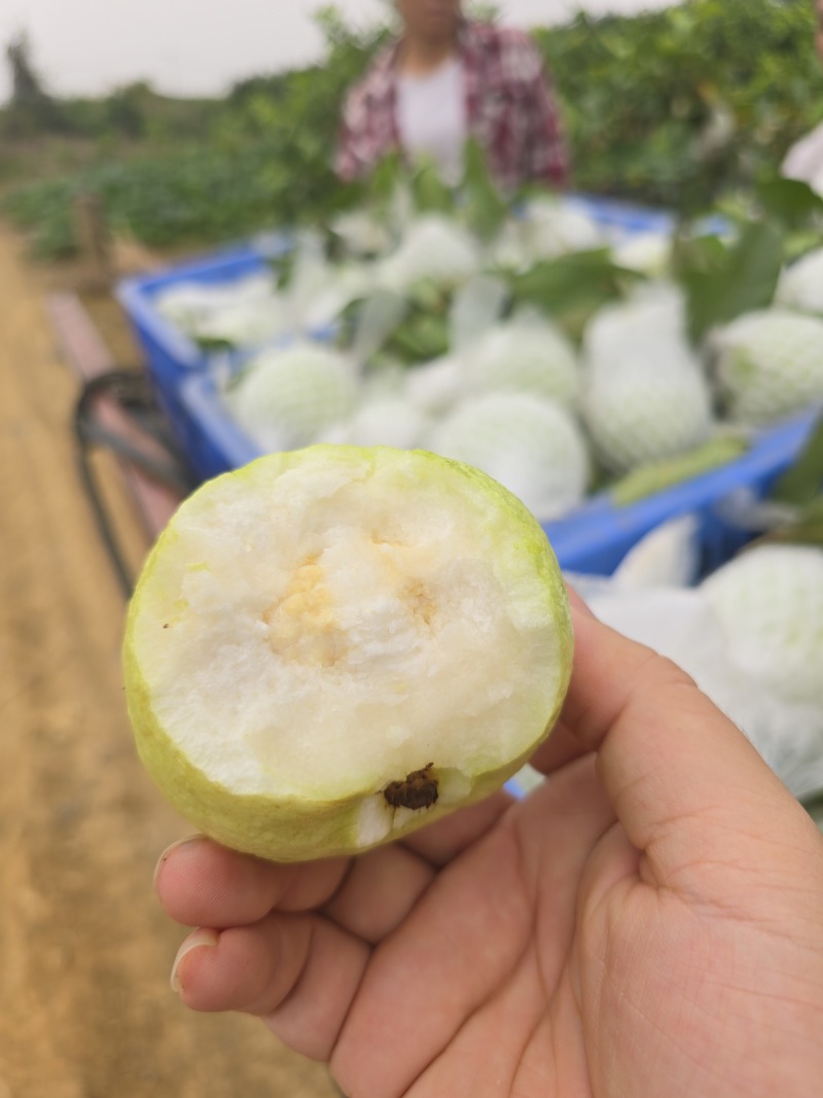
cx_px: 412
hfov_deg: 58.9
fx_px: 729
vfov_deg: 73.9
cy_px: 549
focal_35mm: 23
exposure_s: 1/273
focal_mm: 6.3
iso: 12
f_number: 1.7
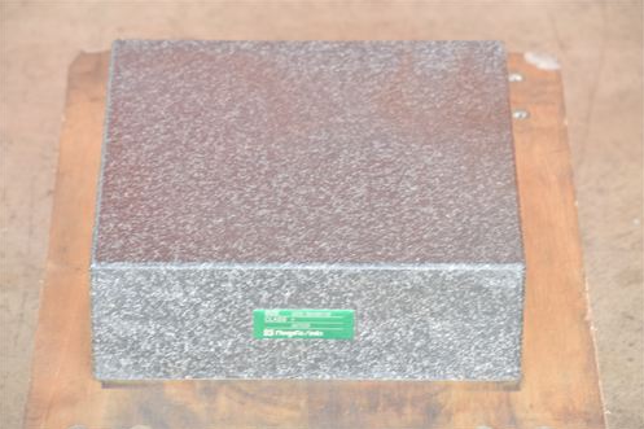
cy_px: 215
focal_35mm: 148
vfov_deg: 9.3
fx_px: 2647
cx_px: 321
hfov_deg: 13.9
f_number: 6.3
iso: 1250
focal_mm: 98
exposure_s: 1/20
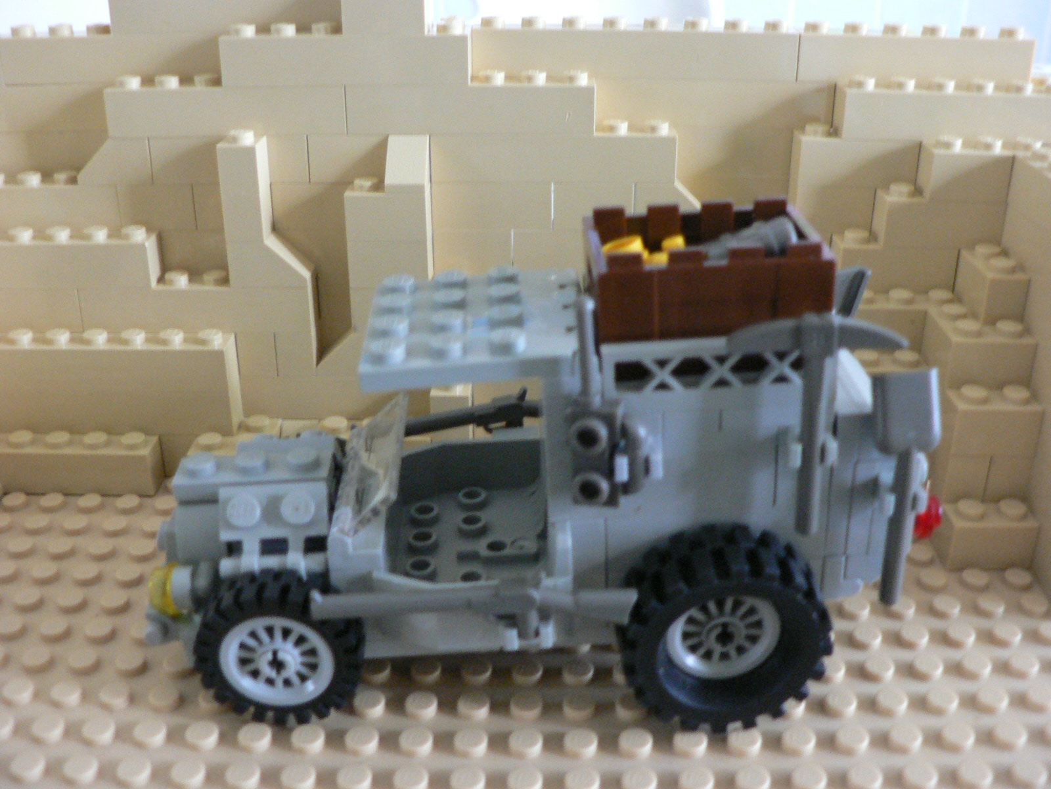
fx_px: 1093
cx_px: 526
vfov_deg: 39.7
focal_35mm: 36
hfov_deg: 51.4
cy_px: 394
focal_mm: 6
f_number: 2.8
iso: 200
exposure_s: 1/4
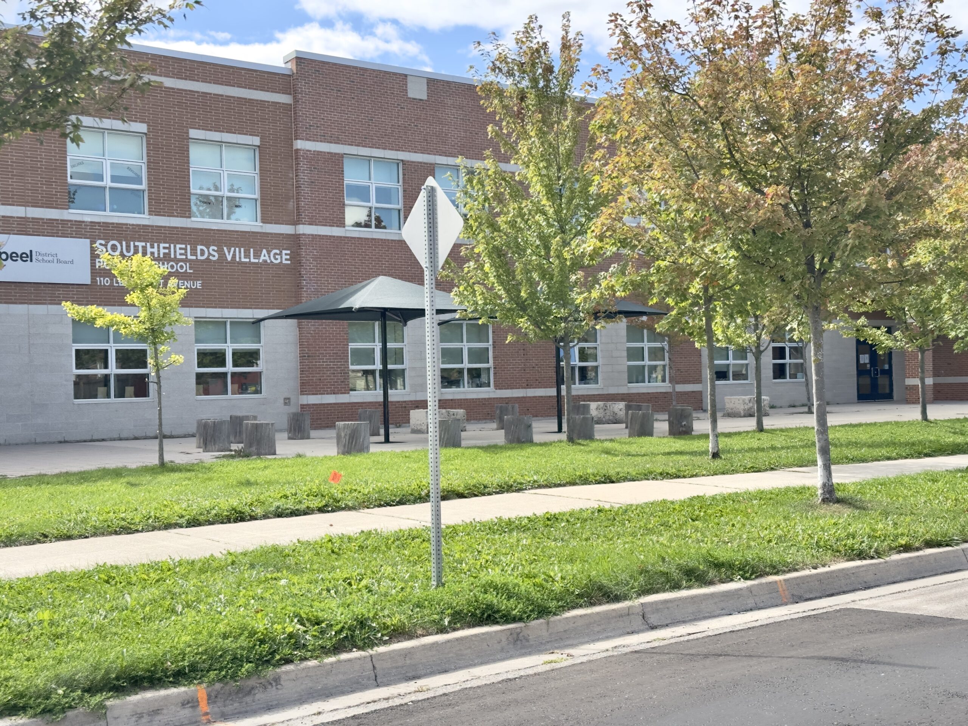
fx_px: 1342
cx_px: 484
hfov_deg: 39.7
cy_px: 363
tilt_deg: +1.6
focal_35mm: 48
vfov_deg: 30.3
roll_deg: +1.1
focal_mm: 6.86
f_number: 1.78
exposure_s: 1/1227
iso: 64
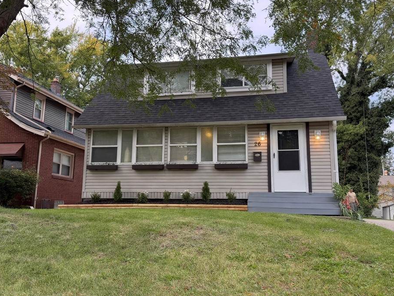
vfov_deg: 51.4
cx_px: 198
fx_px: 307
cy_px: 141
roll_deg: +1.9
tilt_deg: +10.3
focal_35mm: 27
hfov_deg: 65.3
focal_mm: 6.76
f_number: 1.78
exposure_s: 1/232
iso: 80
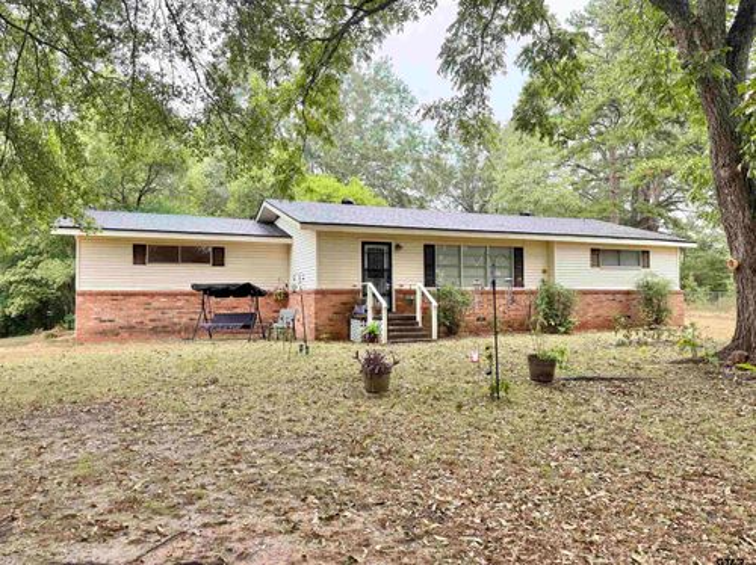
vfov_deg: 56.7
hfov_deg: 71.6
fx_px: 524
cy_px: 282
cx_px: 378
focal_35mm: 24
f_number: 1.78
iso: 125
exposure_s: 1/243
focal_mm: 6.76
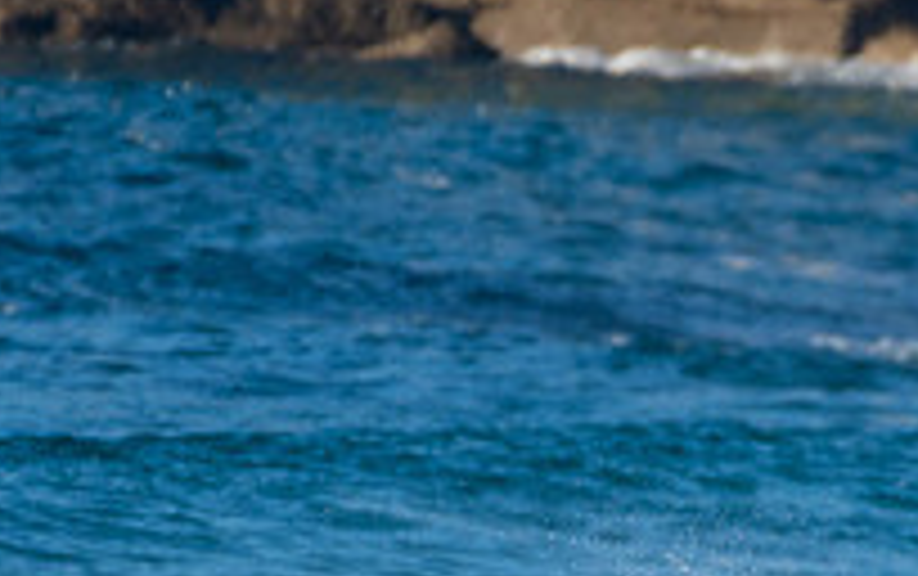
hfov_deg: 1.0
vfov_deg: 0.6
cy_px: 700
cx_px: 837
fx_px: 54400
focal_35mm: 2172
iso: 320
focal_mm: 500
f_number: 5.6
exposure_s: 1/1250
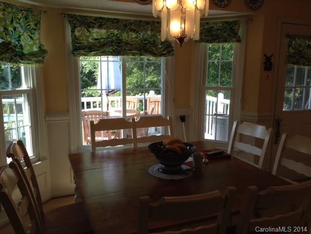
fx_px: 296
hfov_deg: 55.4
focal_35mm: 33
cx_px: 156
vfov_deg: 42.9
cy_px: 117
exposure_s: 1/126
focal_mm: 4.12
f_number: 2.4
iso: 50
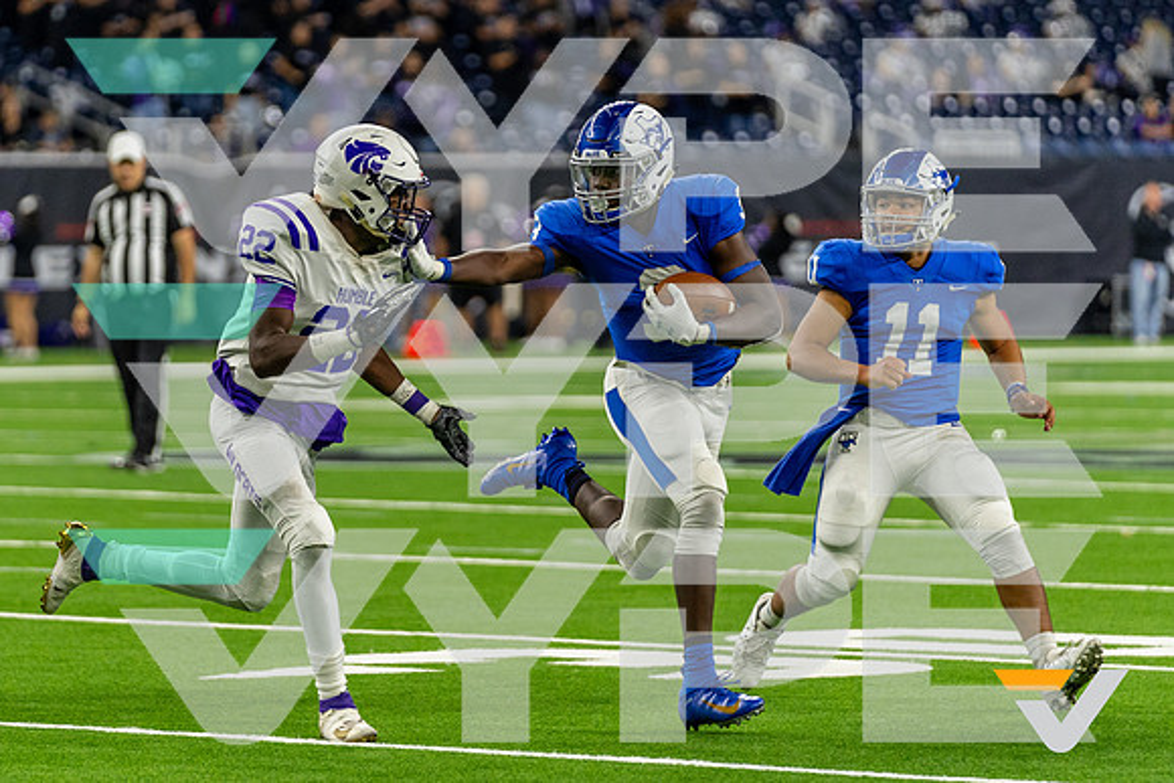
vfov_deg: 5.0
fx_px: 9002
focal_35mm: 276
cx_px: 473
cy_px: 323
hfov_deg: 7.5
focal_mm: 184
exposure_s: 1/1250
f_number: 2.8
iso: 1250
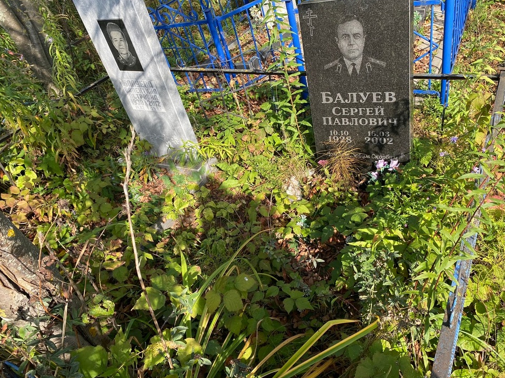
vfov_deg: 49.7
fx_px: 408
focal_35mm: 28
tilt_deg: -32.9
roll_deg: +14.5
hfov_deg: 63.4
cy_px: 187
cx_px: 270
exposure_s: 1/390
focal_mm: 4.25
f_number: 1.8
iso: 32
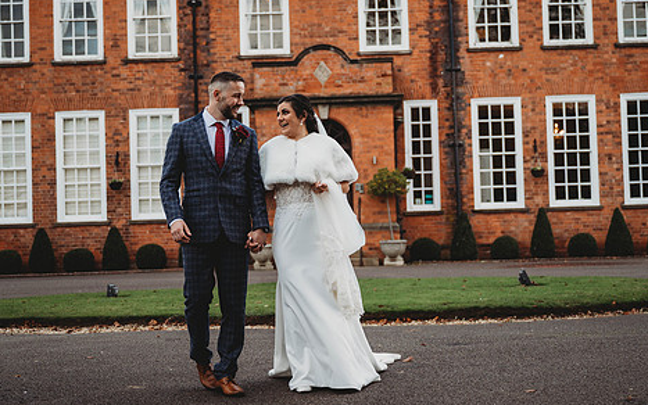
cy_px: 172
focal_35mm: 62
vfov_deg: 20.9
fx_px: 1095
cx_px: 357
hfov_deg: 32.9
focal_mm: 49
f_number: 2.8
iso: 100
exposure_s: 1/200
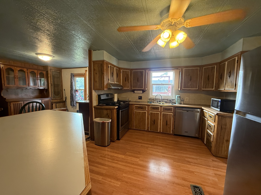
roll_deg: -0.4
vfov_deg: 85.7
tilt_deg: -4.3
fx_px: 106
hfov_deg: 102.1
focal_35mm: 14
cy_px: 98
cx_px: 130
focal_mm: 2.22
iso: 400
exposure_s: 1/60
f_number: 2.2
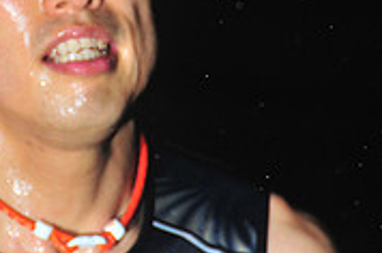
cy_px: 42
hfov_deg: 2.1
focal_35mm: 979
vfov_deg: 1.4
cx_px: 62
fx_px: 10370
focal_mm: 200
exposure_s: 1/250
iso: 400
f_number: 5.6
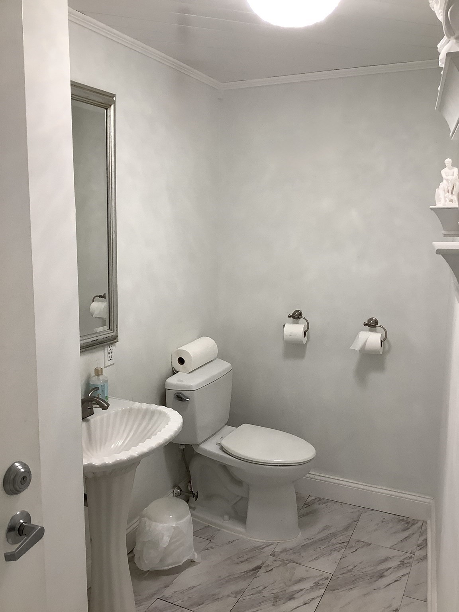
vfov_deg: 58.4
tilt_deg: -6.6
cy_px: 306
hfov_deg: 45.4
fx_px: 548
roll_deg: +1.1
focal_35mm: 31
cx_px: 230
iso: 64
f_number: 2.4
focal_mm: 3.3
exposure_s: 1/60
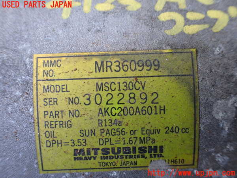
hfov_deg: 60.0
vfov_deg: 46.8
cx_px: 118
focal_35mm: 30
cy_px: 89
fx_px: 205
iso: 500
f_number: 2.3
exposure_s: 1/125
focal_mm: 5.4
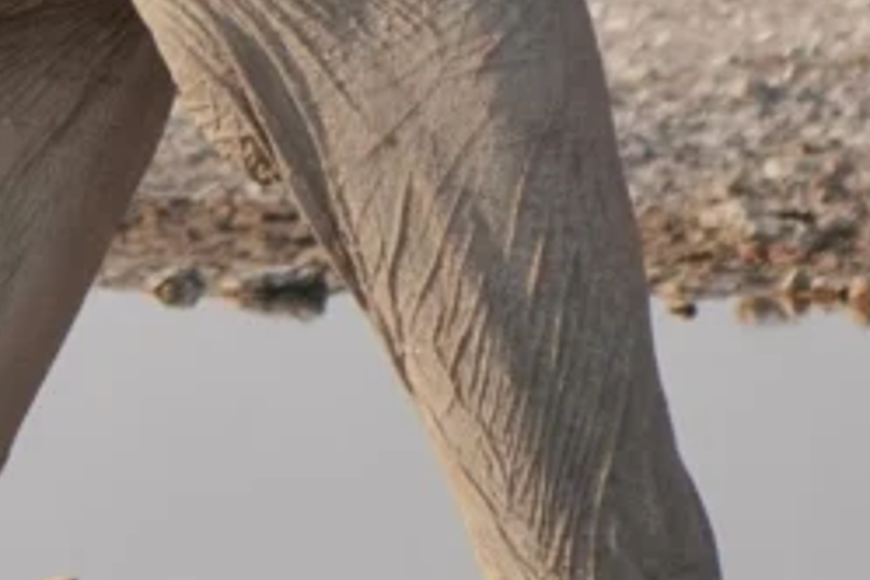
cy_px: -189
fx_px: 29843
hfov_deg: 1.7
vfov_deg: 1.1
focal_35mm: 1235
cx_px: -224
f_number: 5.6
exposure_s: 1/2000
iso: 640
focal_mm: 200
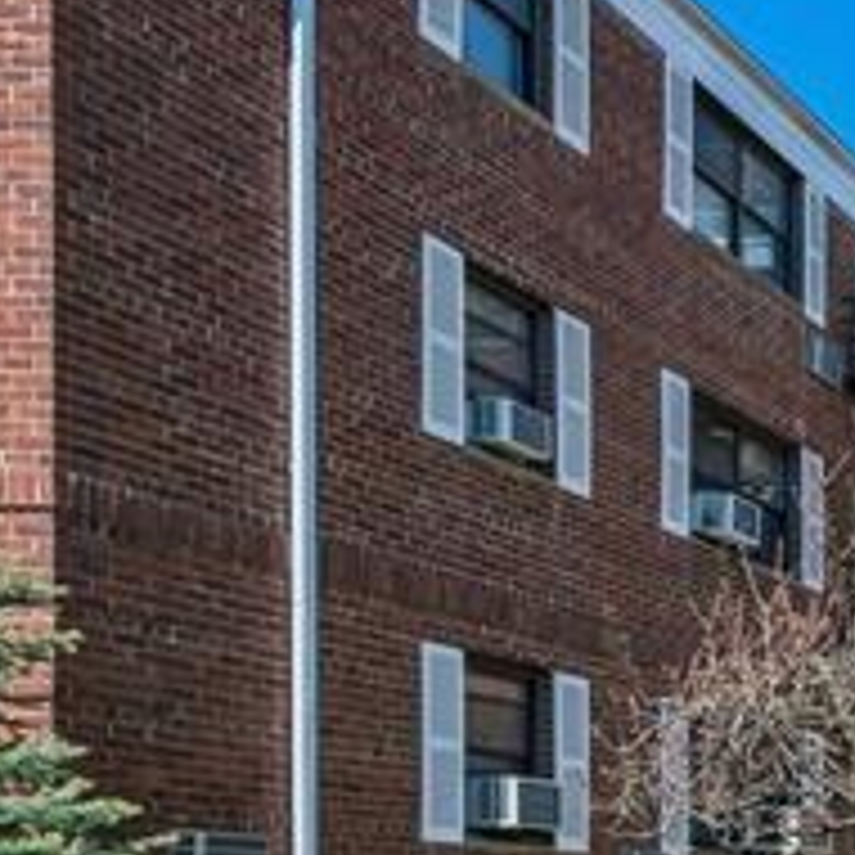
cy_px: 963
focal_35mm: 55
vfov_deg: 28.1
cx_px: 1634
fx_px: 1537
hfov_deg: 19.9
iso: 320
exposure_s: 1/800
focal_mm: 8
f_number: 8
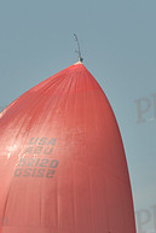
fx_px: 3893
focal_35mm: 600
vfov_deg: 3.4
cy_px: 284
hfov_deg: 2.3
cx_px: 72
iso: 280
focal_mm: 200
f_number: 9
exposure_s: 1/1250
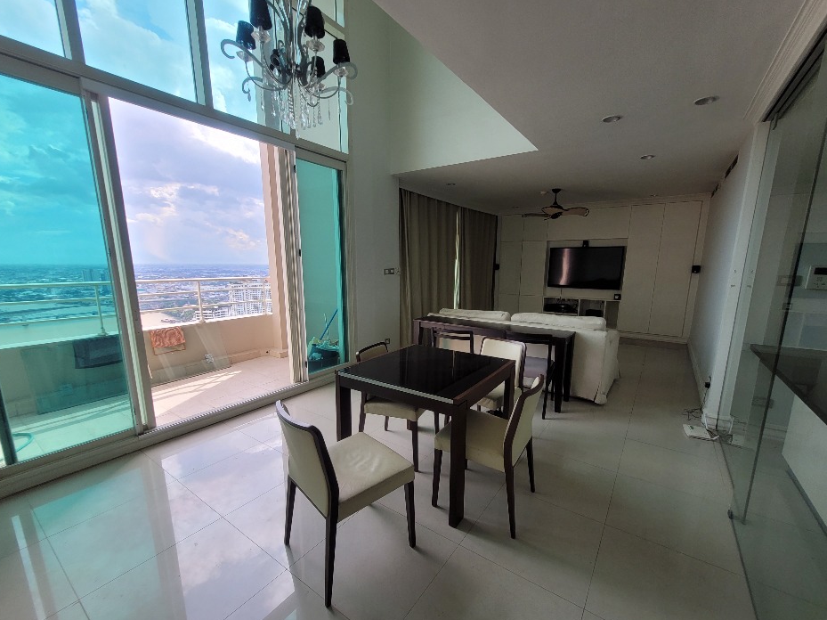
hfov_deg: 102.1
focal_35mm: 14
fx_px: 334
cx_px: 418
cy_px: 332
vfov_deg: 85.5
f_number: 2.2
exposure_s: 1/308
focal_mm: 1.74
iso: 40
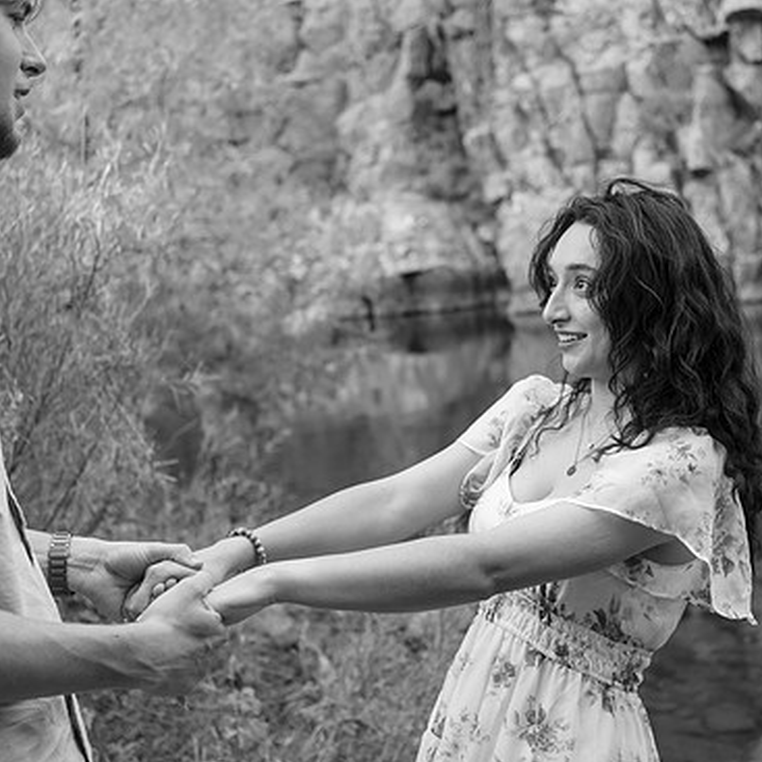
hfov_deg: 36.0
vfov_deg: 36.1
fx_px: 1171
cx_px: 432
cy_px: 364
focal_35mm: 47
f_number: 3.2
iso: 800
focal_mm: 35
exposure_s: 1/250
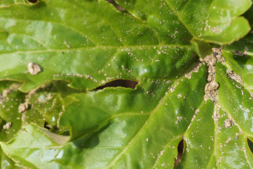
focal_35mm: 388
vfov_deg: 3.5
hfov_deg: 5.3
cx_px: 188
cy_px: 99
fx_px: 2726
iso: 100
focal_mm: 100
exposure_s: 1/250
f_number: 4.5
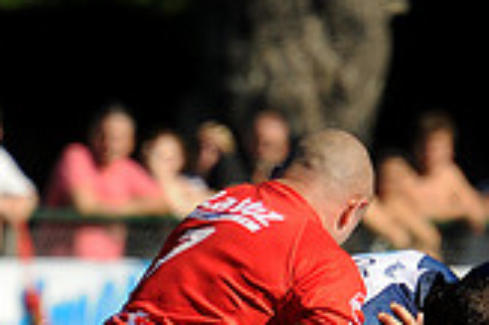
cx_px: 289
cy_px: 511
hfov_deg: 1.3
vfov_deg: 0.9
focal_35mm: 1591
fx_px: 21589
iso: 320
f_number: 5.6
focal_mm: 300
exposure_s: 1/1000
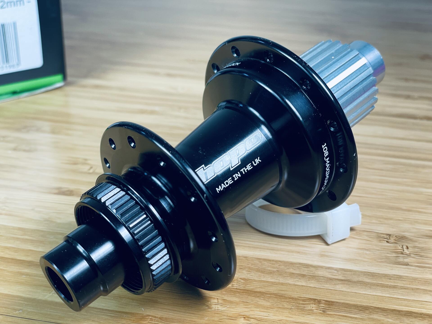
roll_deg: -1.3
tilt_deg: -30.2
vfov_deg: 28.0
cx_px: 216
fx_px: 649
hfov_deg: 36.8
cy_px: 162
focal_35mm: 52
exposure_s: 1/120
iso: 100
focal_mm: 6
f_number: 2
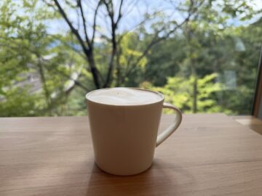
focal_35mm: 24
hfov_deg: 71.6
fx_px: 182
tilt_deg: -12.7
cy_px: 98
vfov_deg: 56.8
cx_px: 131
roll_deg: -0.5
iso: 80
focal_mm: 6.76
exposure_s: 1/637
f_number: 1.78
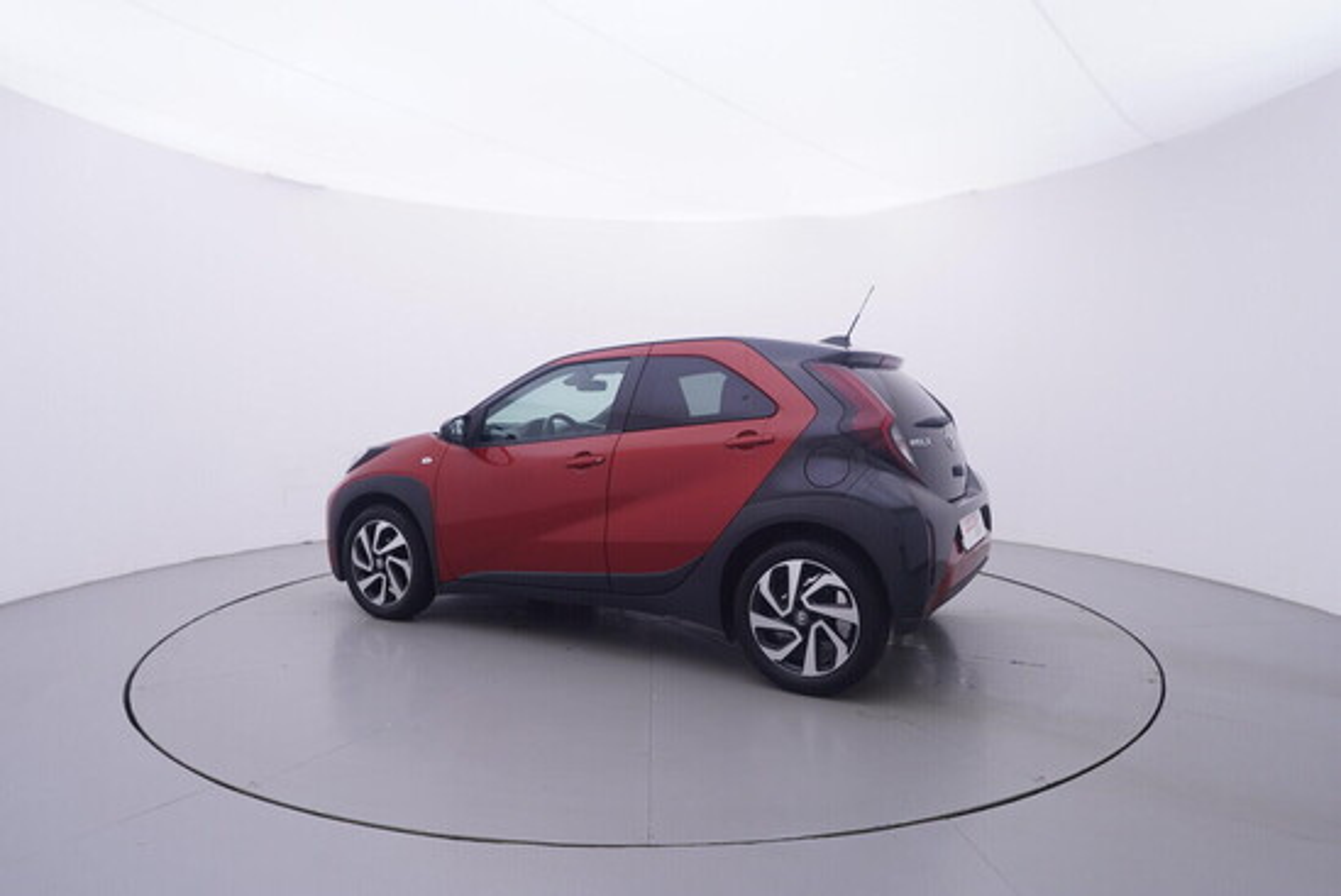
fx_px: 839
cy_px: 448
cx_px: 670
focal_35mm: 22
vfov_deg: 56.2
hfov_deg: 77.3
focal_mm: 15
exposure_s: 1/80
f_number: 5
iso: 200
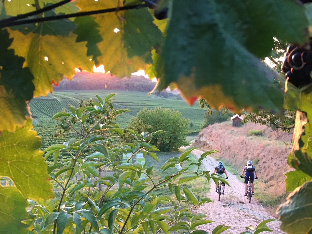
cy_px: 123
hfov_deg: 51.3
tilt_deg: -9.3
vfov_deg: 39.7
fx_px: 325
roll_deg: -2.2
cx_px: 158
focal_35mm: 36
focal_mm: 4.15
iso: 64
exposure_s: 1/33
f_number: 2.2
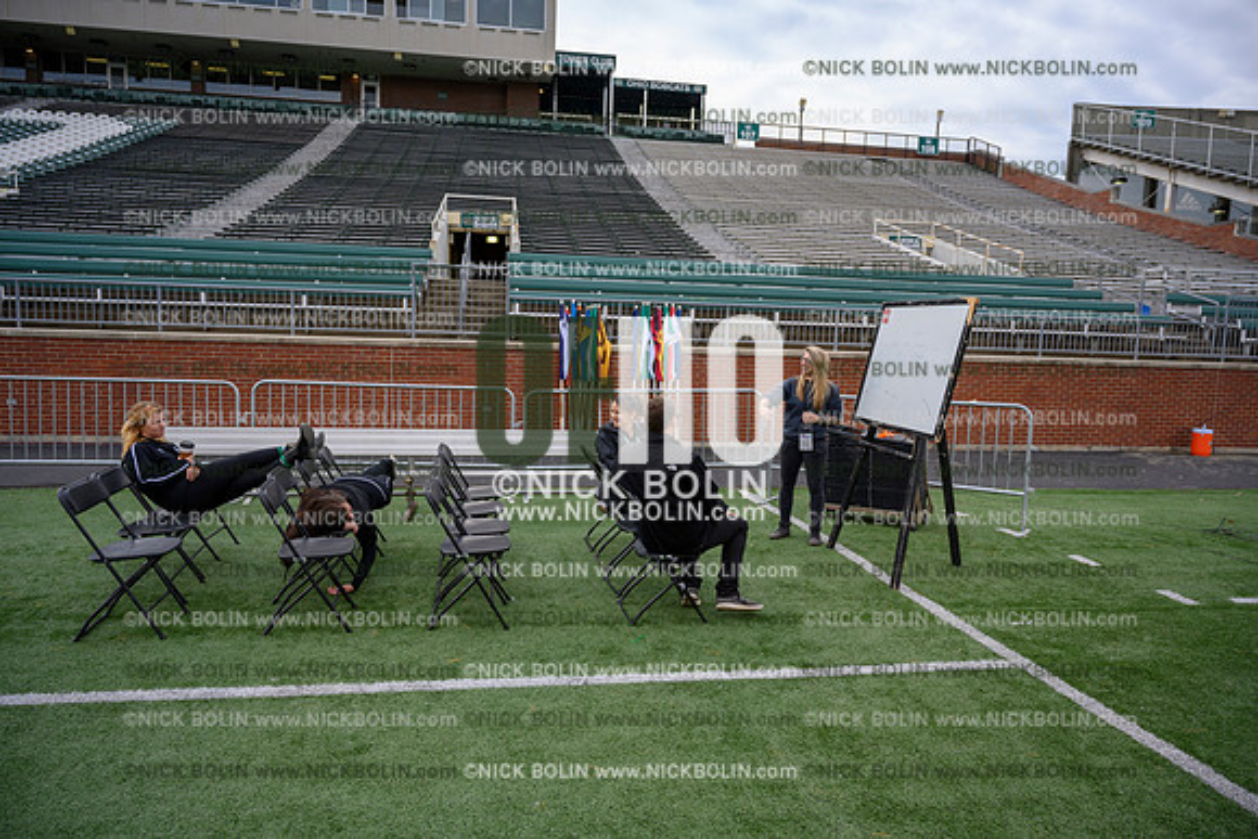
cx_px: 629
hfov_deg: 73.7
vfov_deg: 53.2
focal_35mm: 24
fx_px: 839
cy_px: 420
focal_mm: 24
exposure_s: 1/320
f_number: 4
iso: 125
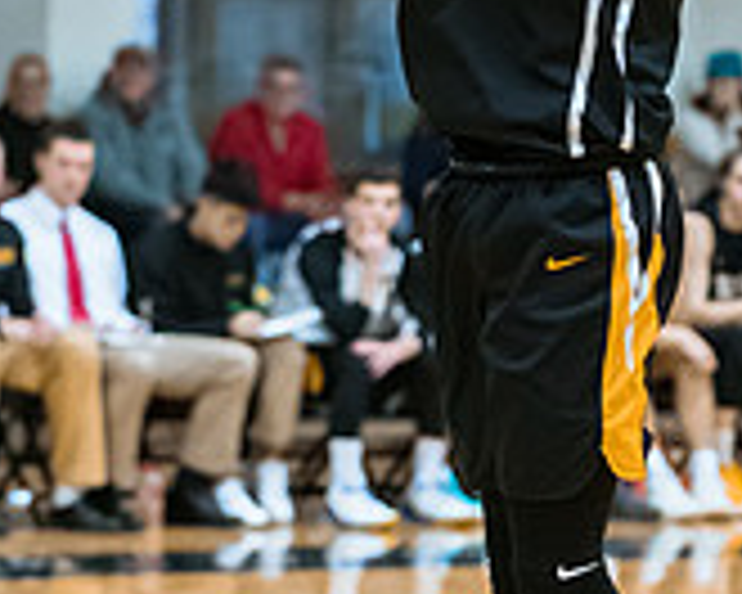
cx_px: 423
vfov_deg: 3.9
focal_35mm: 402
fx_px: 8828
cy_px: 202
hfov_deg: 4.8
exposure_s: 1/400
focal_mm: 105
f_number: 2.8
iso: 3200
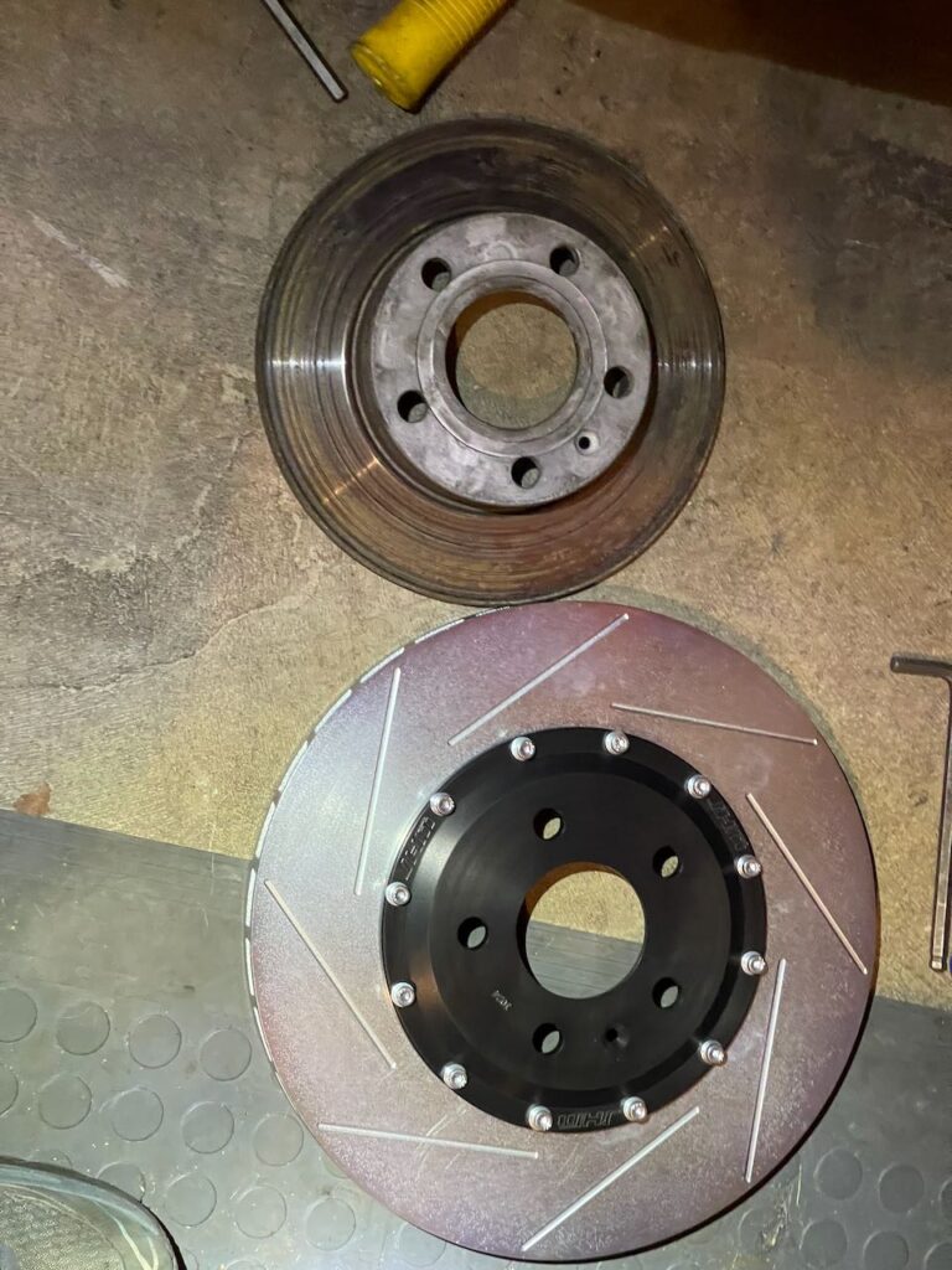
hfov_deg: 22.9
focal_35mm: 64
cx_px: 476
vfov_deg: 30.3
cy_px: 635
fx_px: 2347
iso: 640
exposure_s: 1/40
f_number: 2.2
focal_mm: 7.5
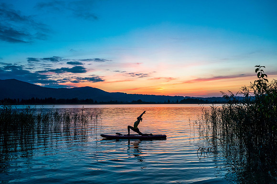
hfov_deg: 56.6
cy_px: 92
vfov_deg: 39.4
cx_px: 138
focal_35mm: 33
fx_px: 257
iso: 2000
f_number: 6.3
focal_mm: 32
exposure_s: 1/160
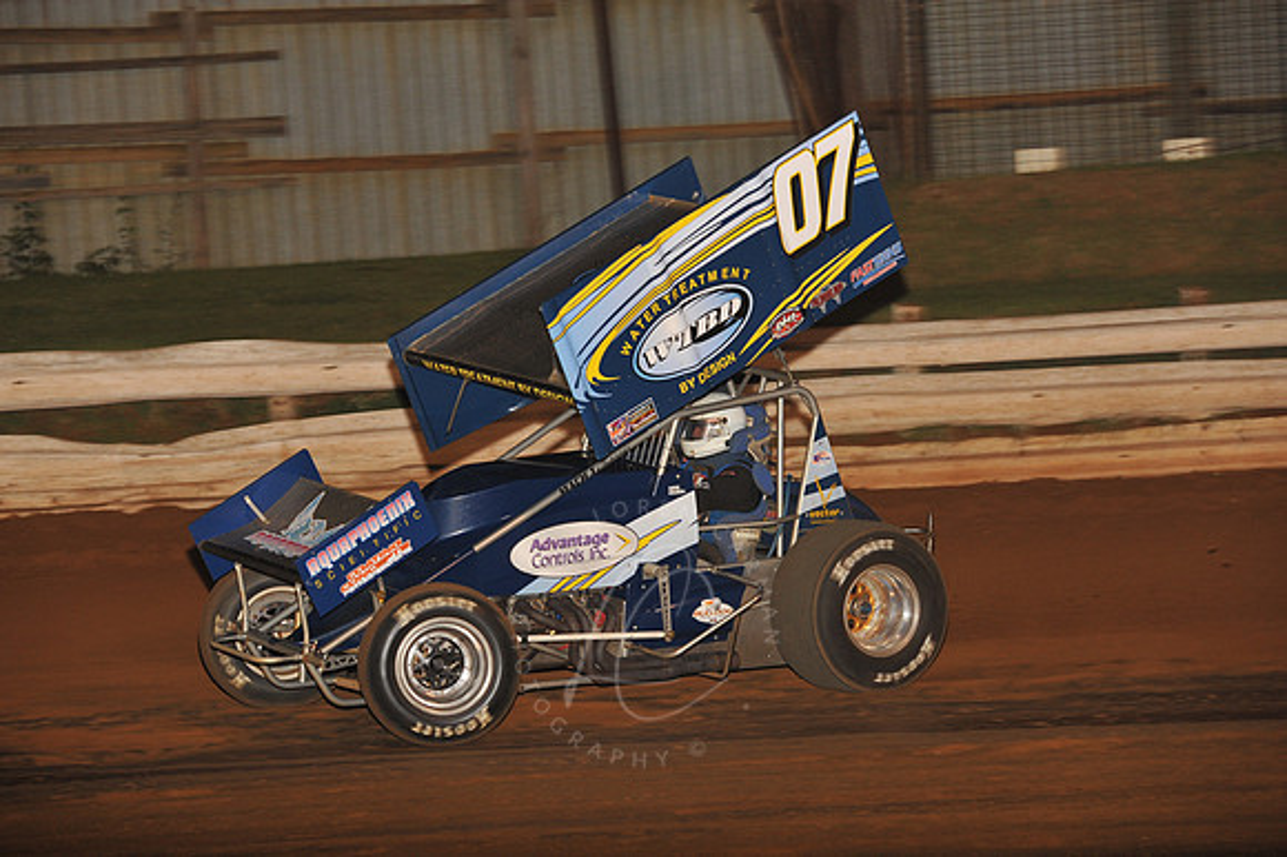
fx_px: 5181
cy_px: 428
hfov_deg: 14.2
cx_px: 644
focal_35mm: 145
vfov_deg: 9.5
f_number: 6.3
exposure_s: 1/320
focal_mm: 145
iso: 1000
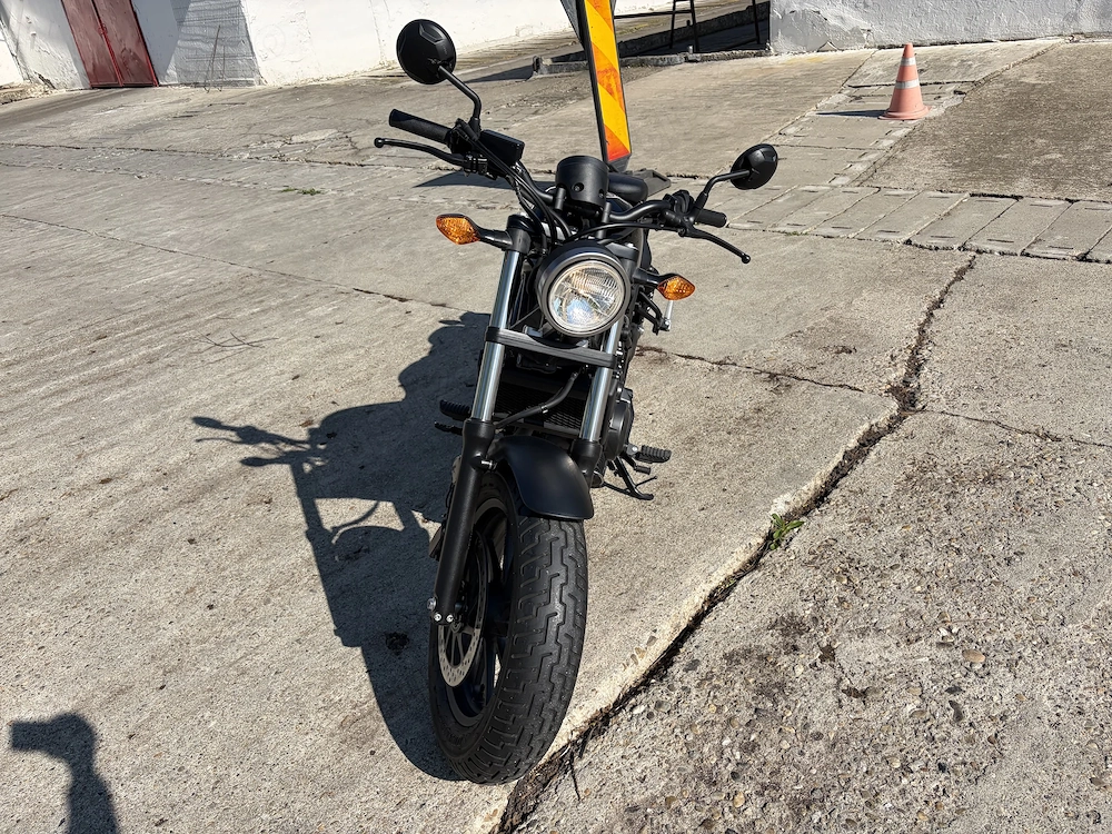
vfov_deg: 53.1
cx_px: 556
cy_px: 417
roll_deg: +7.9
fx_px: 835
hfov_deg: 67.3
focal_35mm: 26
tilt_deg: -27.1
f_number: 1.6
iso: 50
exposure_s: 1/4329
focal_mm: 5.96
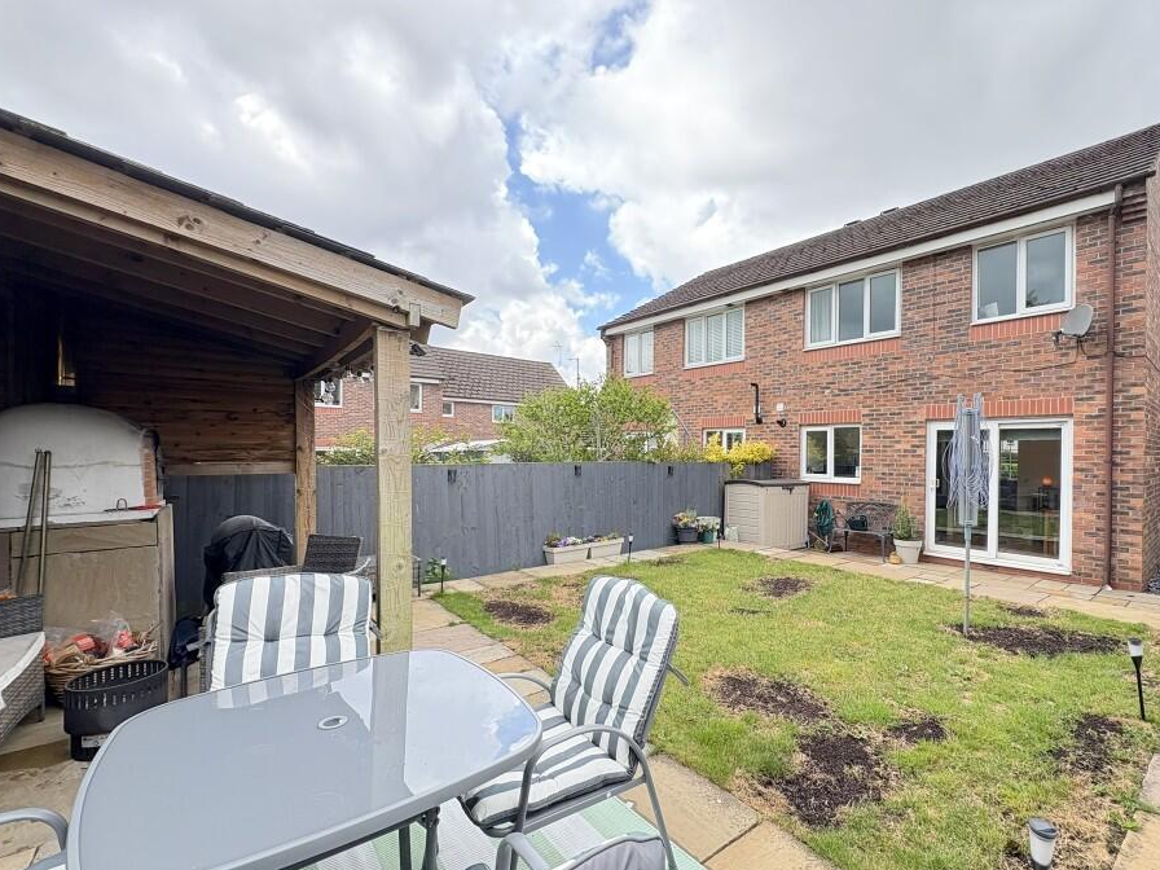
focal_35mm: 16
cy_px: 454
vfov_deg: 78.1
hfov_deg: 94.1
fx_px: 536
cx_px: 646
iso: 64
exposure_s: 1/253
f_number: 2.2
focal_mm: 2.22
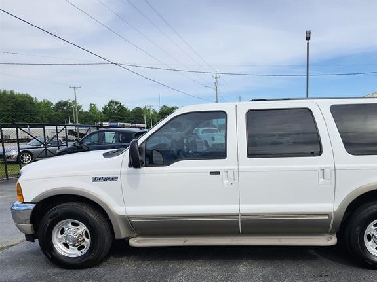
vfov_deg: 43.3
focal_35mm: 32
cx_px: 262
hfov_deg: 55.2
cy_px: 195
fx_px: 348
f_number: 1.8
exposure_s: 1/1123
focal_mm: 5.54
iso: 25
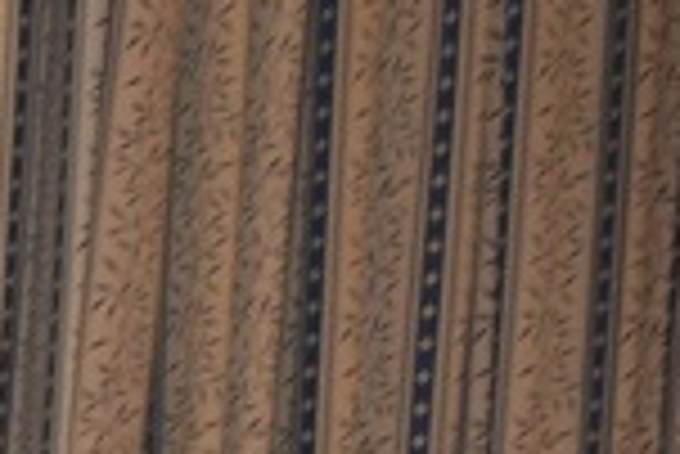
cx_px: -1108
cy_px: 1434
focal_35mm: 252
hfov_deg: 7.5
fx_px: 4764
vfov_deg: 5.1
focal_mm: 22
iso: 400
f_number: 4
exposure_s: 1/100
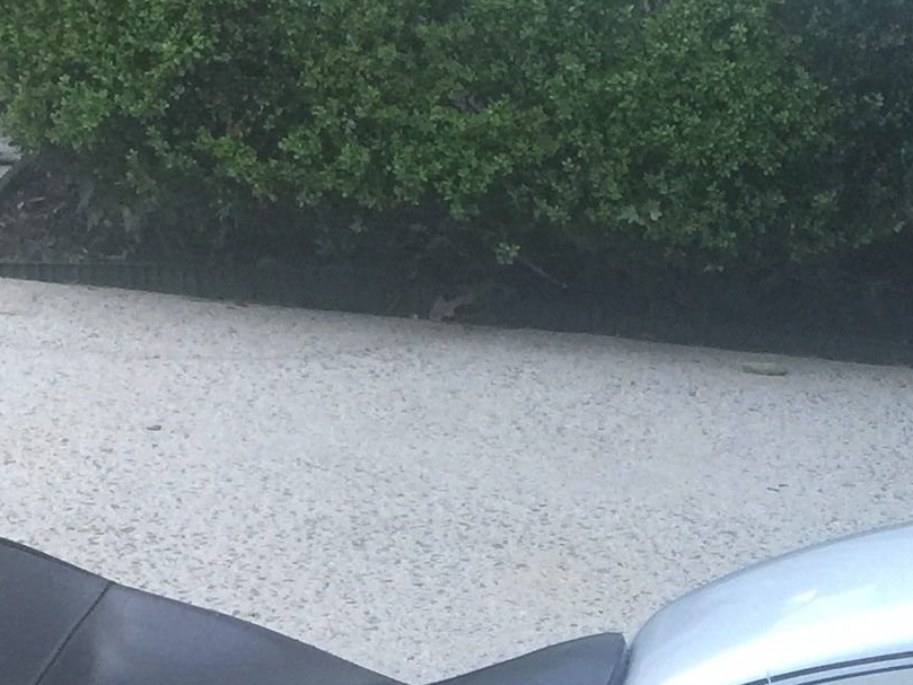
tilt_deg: -23.5
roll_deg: -5.6
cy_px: 931
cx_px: 910
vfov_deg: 12.2
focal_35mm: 117
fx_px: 3086
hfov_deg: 16.5
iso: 32
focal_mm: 4.15
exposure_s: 1/40
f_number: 2.2
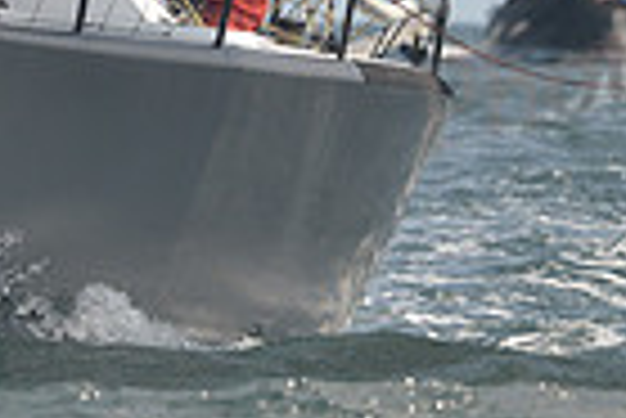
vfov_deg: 0.9
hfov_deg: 1.4
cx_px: 185
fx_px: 25344
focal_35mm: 1456
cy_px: -133
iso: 280
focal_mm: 350
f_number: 6.3
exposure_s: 1/1250
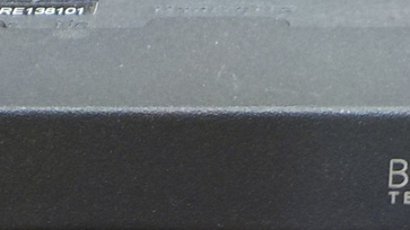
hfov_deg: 19.8
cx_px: 180
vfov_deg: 10.8
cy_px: 348
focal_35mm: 108
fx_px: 1174
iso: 140
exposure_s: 1/30
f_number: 3.3
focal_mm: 4.1
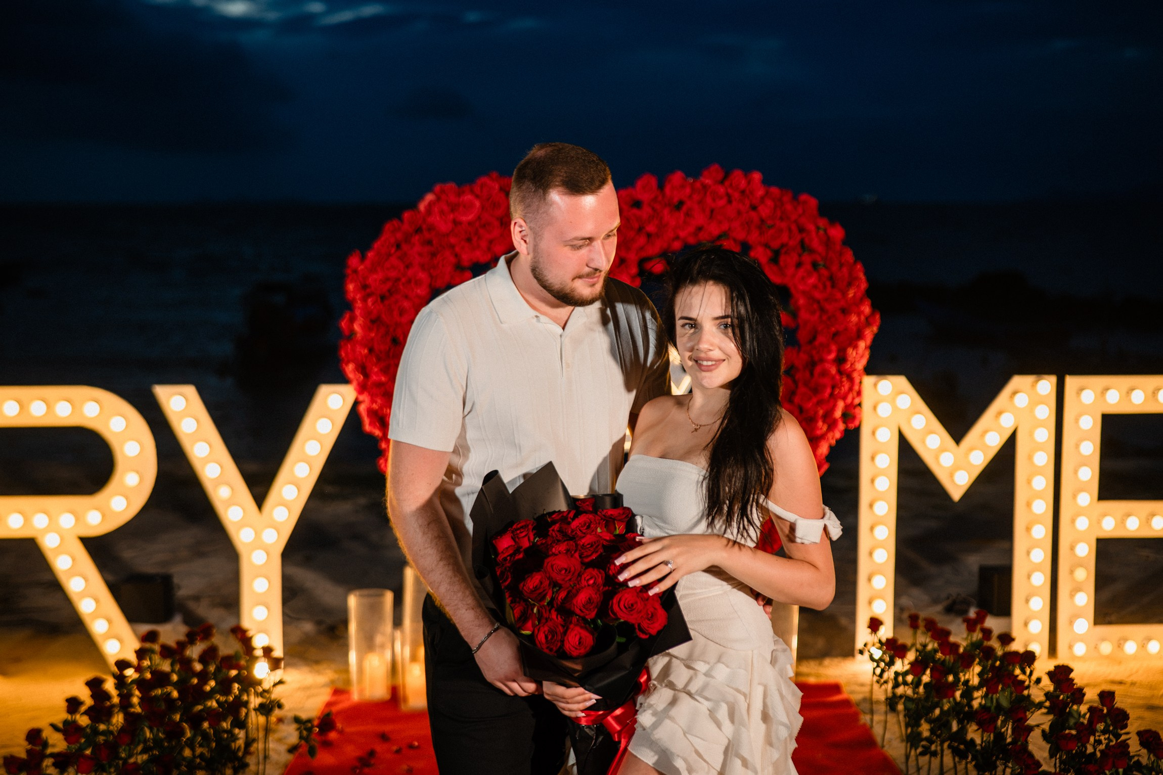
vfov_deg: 25.9
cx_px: 572
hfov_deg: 38.0
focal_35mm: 52
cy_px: 381
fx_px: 1687
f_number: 2.2
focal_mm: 50
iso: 1000
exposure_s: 1/320
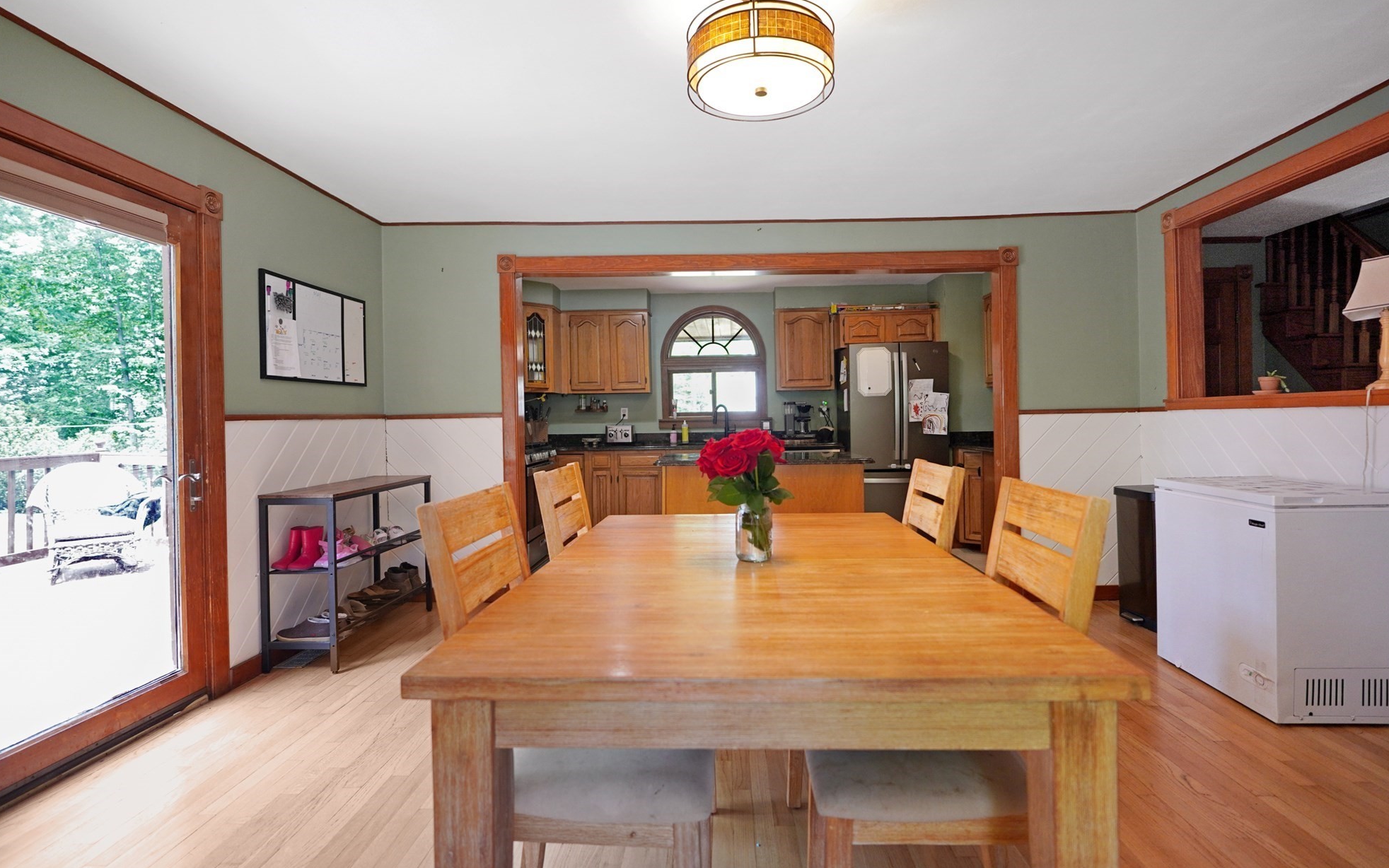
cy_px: 424
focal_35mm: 18
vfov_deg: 66.4
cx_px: 715
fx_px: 664
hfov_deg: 92.6
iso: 160
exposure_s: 1/80
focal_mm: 11
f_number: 1.8
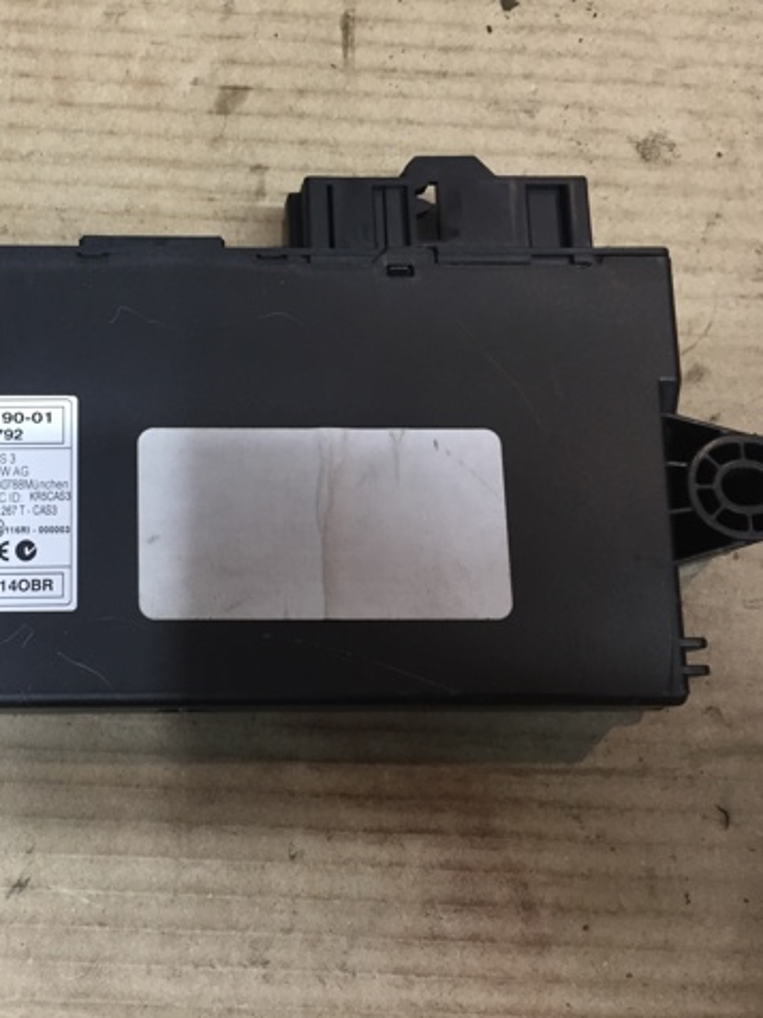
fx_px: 1146
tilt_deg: -76.2
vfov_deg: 47.9
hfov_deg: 35.6
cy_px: 511
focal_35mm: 39
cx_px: 147
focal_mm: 4.15
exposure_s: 1/33
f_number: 2.2
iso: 64
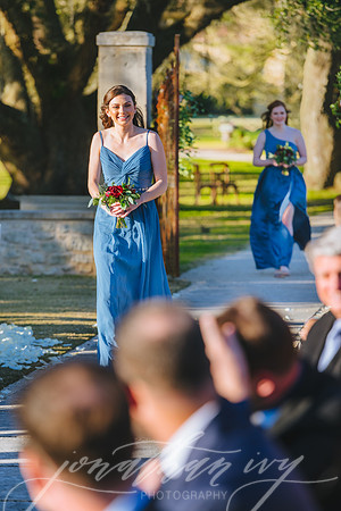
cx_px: 170
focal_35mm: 175
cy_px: 256
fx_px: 2486
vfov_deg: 11.7
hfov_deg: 7.8
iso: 200
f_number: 4.5
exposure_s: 1/1000
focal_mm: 175
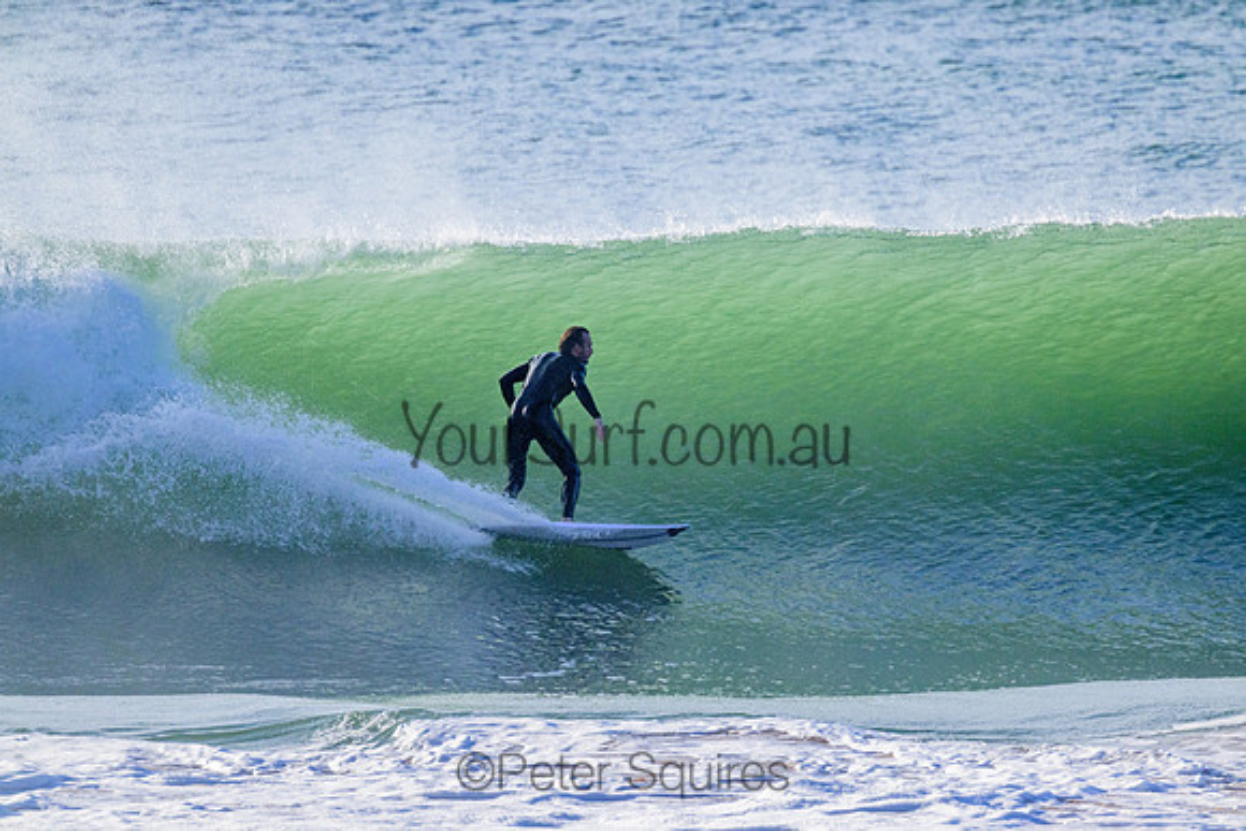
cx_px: 623
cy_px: 416
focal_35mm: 800
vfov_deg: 1.7
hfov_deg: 2.6
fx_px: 27694
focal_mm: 800
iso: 1800
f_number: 11
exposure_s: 1/2000
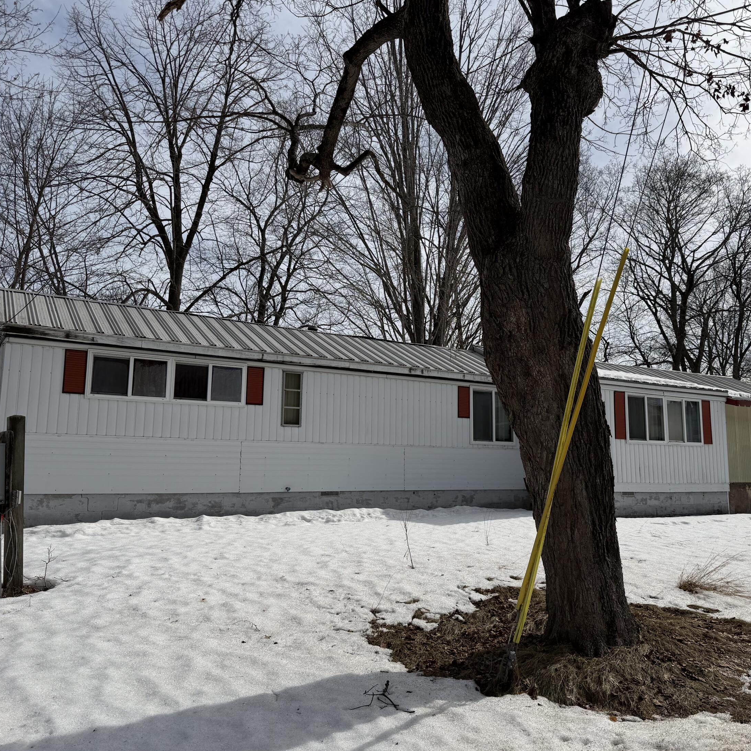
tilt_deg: +8.7
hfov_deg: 55.3
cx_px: 443
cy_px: 373
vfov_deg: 55.6
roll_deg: +0.6
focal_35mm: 29
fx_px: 712
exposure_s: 1/10309
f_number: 1.78
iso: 80
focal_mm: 6.76
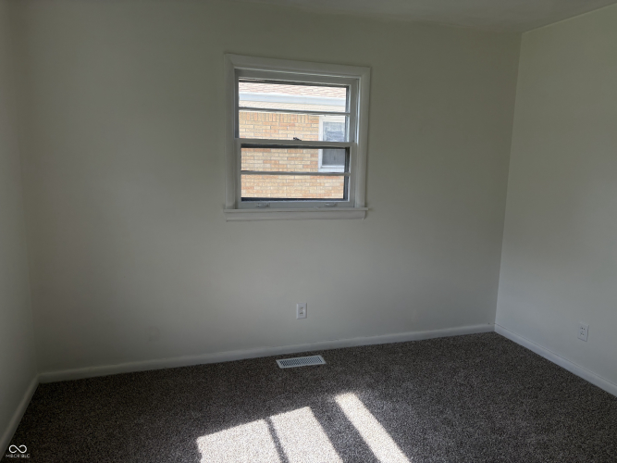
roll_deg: -0.7
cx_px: 308
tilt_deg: -8.3
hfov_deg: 67.3
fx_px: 463
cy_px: 232
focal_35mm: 26
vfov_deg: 53.0
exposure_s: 1/475
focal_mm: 5.96
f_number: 1.6
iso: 50
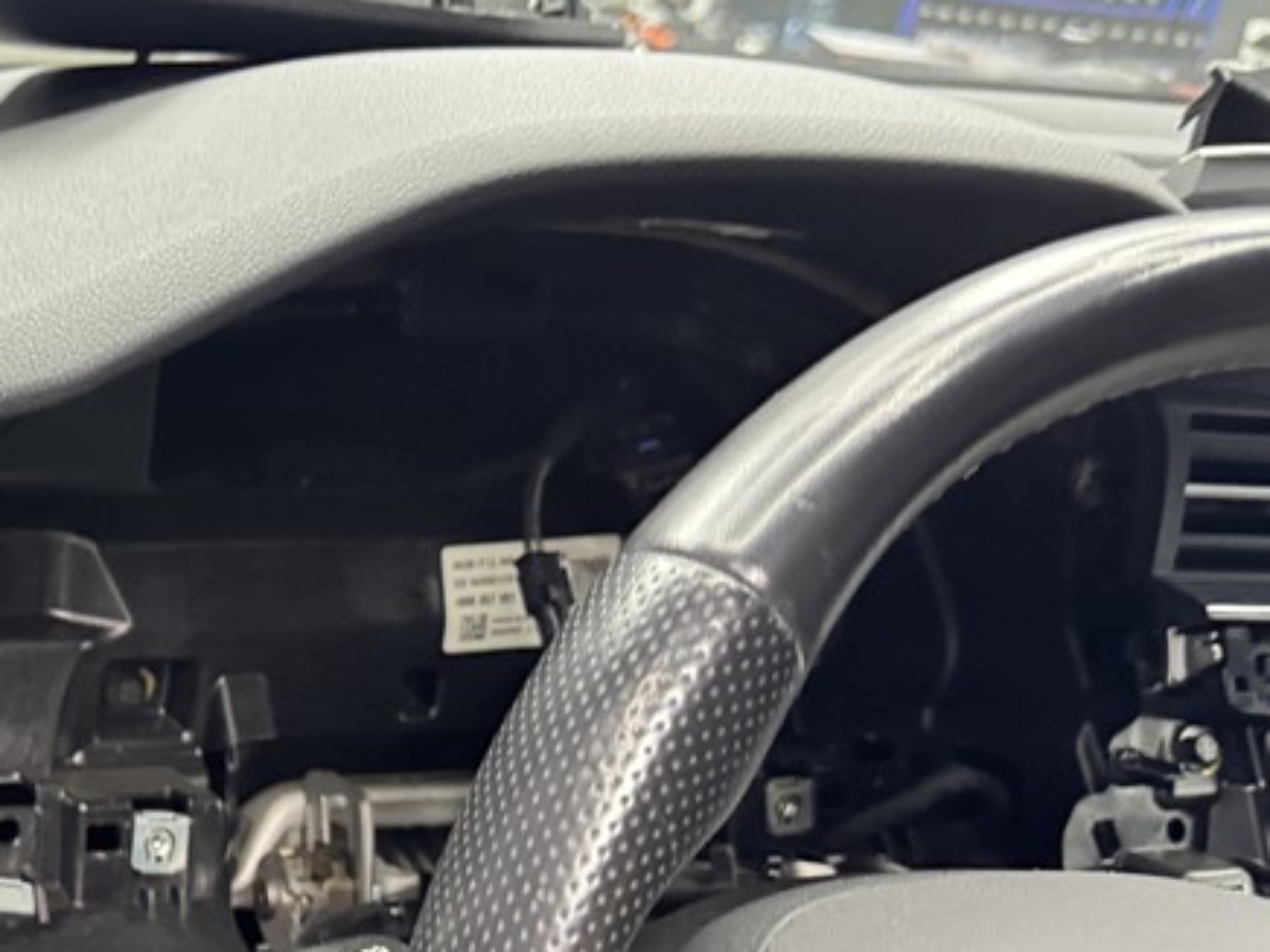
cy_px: 569
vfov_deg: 26.5
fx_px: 2018
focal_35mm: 55
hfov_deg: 31.5
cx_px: -80
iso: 640
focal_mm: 6.76
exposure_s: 1/50
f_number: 1.78
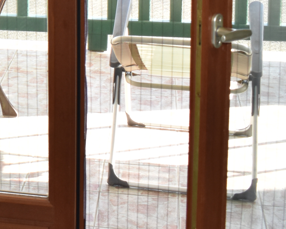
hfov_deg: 16.1
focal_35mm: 107
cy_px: -97
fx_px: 906
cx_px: -165
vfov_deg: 13.7
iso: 500
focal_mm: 18
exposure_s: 1/125
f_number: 5.6
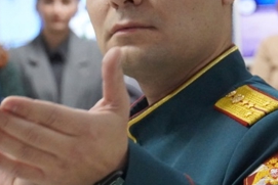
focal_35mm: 261
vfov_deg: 5.3
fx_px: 2019
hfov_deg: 7.9
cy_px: 124
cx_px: 50
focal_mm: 63
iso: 6400
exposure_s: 1/160
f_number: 5.6
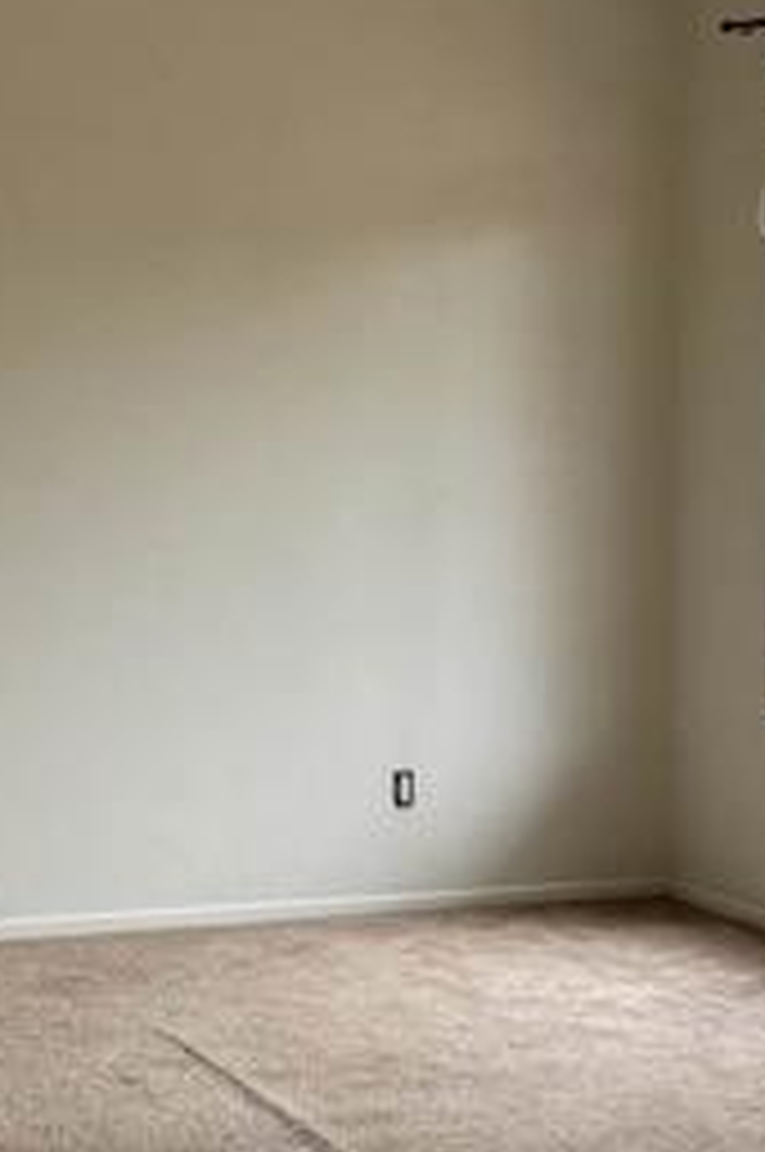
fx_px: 3196
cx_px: 256
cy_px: 585
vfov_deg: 20.4
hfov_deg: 13.6
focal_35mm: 100
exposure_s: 1/204
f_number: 1.78
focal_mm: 6.76
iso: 64
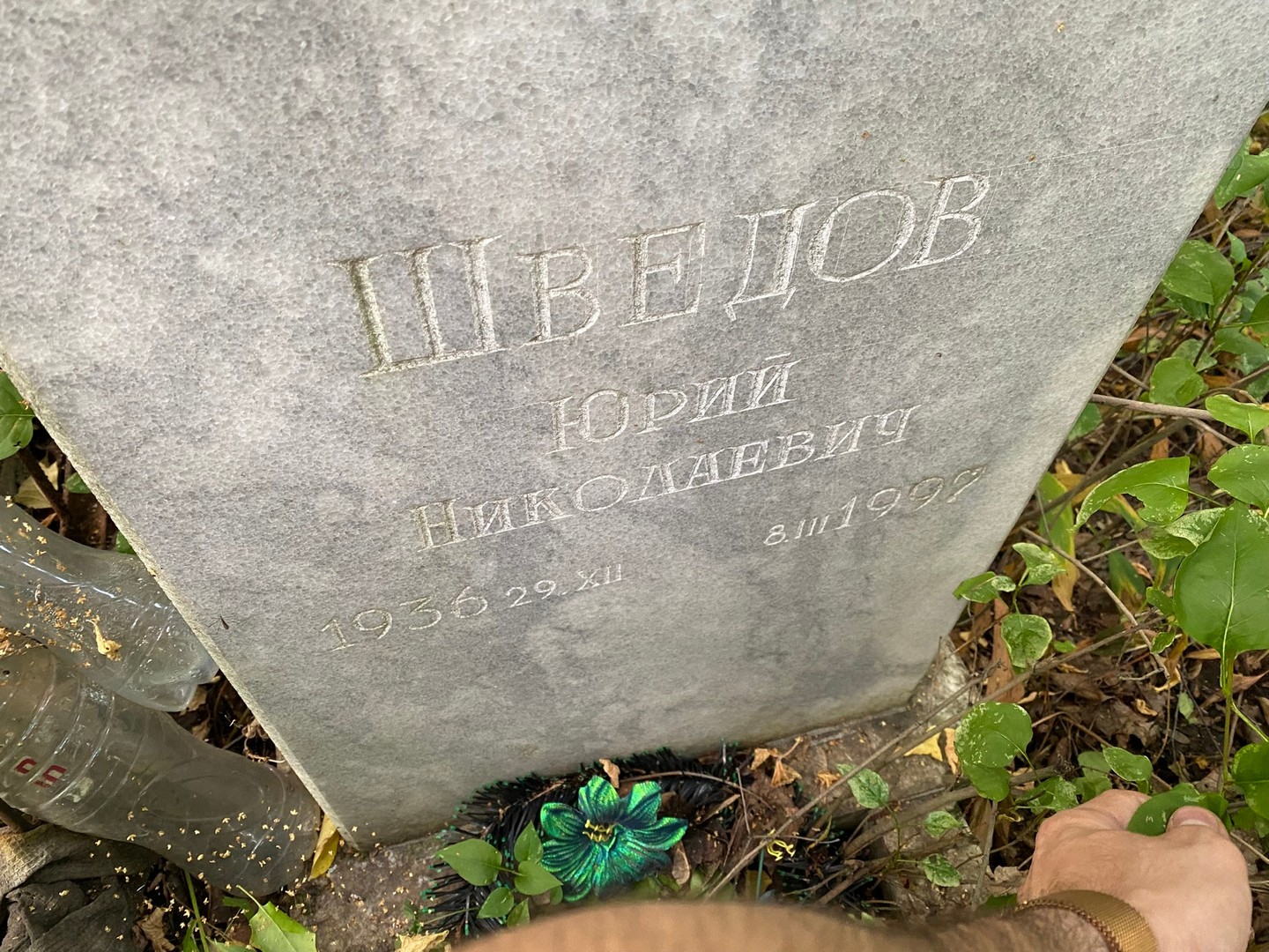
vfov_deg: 53.1
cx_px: 634
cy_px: 476
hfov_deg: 67.3
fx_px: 953
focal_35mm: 26
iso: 160
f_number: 1.8
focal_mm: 4.25
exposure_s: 1/60
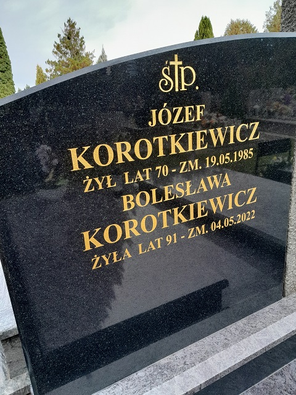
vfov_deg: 65.3
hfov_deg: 51.4
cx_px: 148
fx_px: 308
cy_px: 198
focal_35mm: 27
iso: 40
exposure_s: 1/50
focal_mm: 4
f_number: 1.8
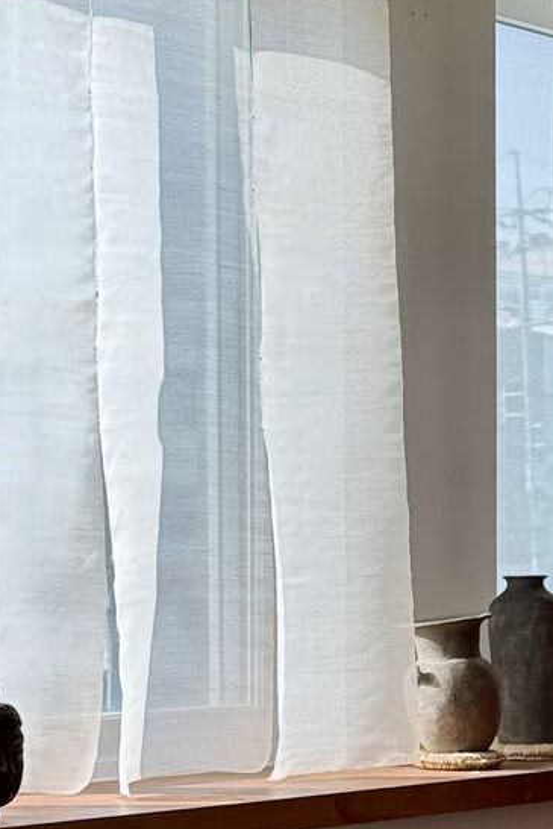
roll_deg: -0.8
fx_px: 3362
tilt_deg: -2.7
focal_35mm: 146
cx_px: 904
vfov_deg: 13.9
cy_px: 712
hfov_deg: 9.1
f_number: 1.78
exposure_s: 1/592
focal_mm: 6.76
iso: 64
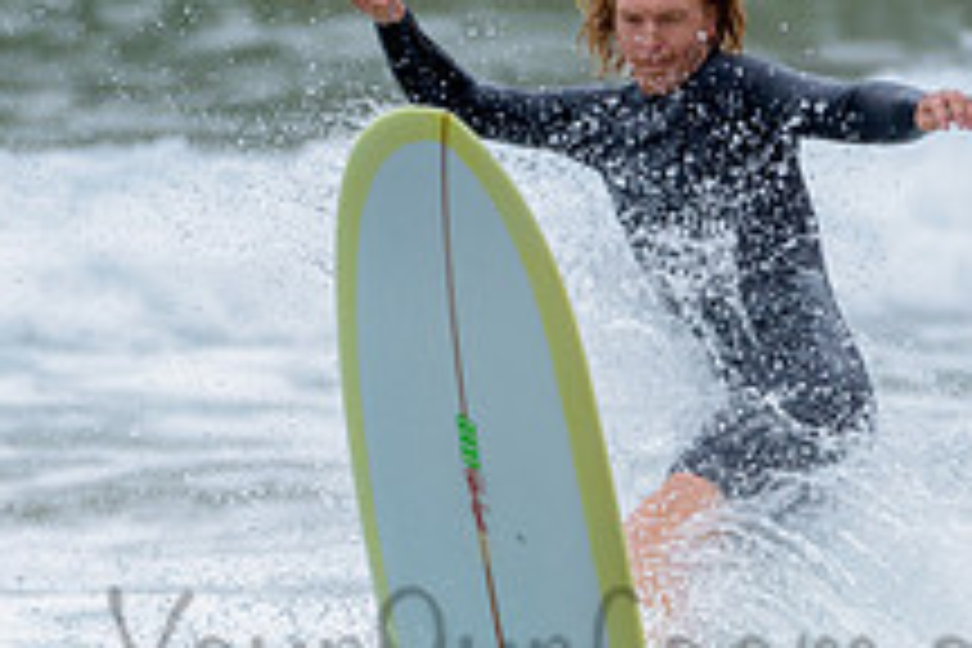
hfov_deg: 1.3
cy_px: 545
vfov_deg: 0.8
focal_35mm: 1649
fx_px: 44520
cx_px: 635
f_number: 5.6
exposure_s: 1/800
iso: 450
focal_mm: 500
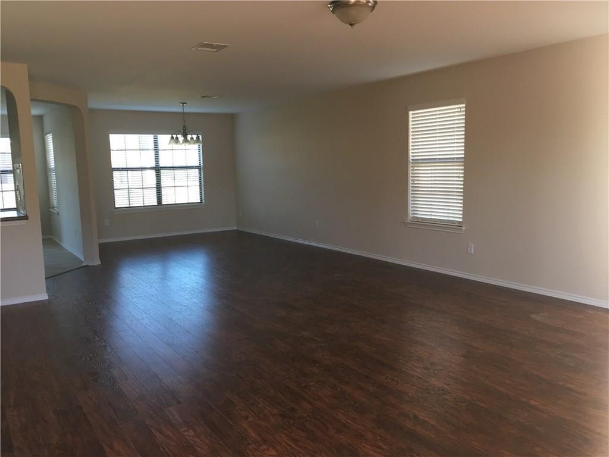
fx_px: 510
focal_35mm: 29
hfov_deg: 61.7
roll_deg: +1.7
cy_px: 228
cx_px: 304
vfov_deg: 48.2
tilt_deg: -7.2
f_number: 2.2
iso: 40
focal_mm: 4.15
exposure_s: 1/30
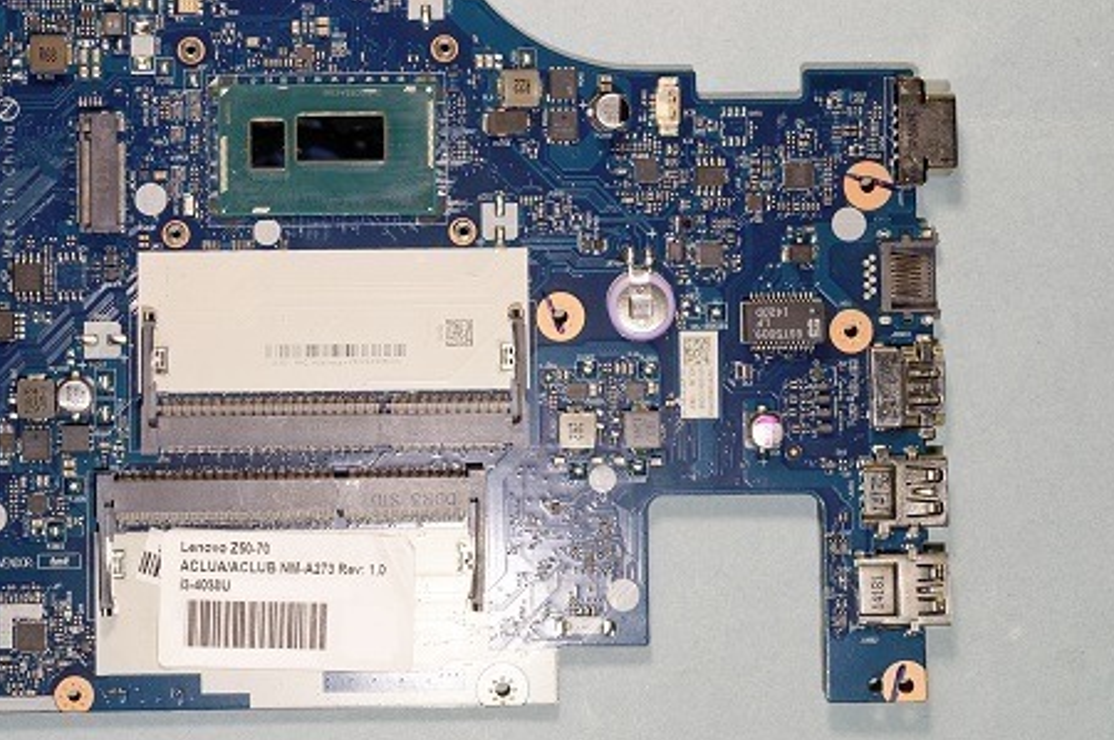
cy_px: 134
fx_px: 2318
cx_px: 352
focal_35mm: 75
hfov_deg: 26.8
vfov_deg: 18.0
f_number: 8
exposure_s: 1/5
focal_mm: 30
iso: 100
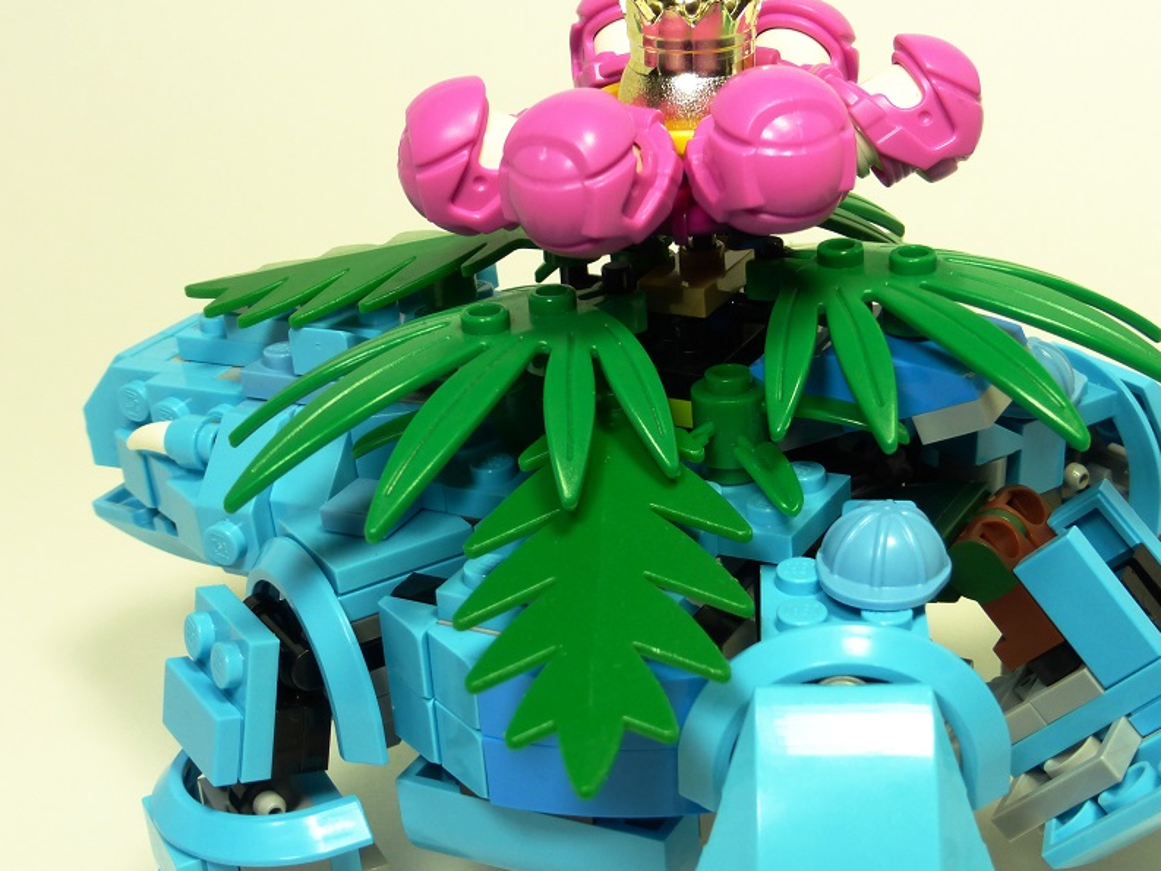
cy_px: 509
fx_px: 2013
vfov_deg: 24.4
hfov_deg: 32.1
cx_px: 709
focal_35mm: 60
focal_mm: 7.4
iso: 100
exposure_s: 1/60
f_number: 3.9
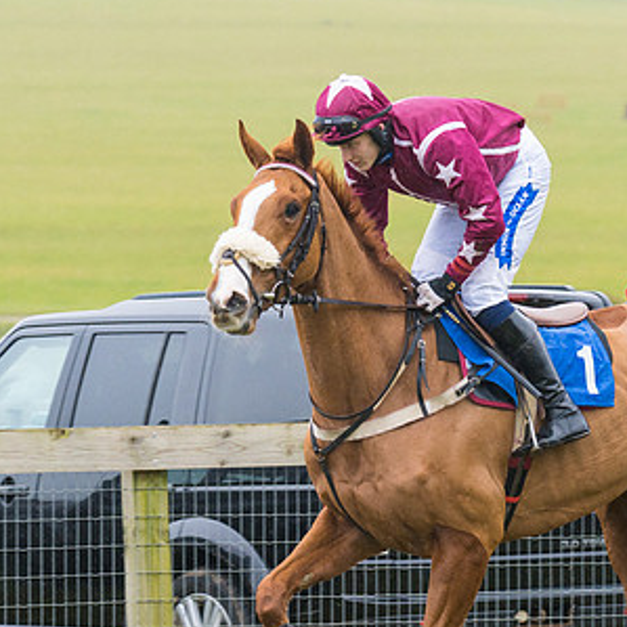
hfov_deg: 5.2
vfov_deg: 5.2
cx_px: 447
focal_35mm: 339
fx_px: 6947
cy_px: 528
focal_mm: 135
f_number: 4
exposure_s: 1/500
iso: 800
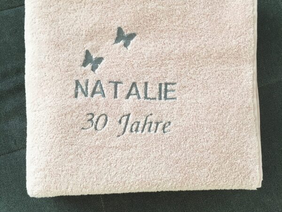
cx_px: 141
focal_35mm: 29
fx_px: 236
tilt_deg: -88.7
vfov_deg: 48.2
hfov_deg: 61.7
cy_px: 106
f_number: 2.2
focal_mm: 4.15
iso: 40
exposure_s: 1/33
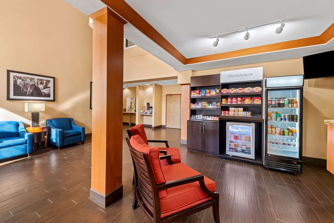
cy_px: 112
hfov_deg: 104.3
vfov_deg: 81.2
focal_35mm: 14
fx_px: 130
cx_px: 167
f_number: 8
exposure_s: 1/1.25
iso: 400
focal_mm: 14
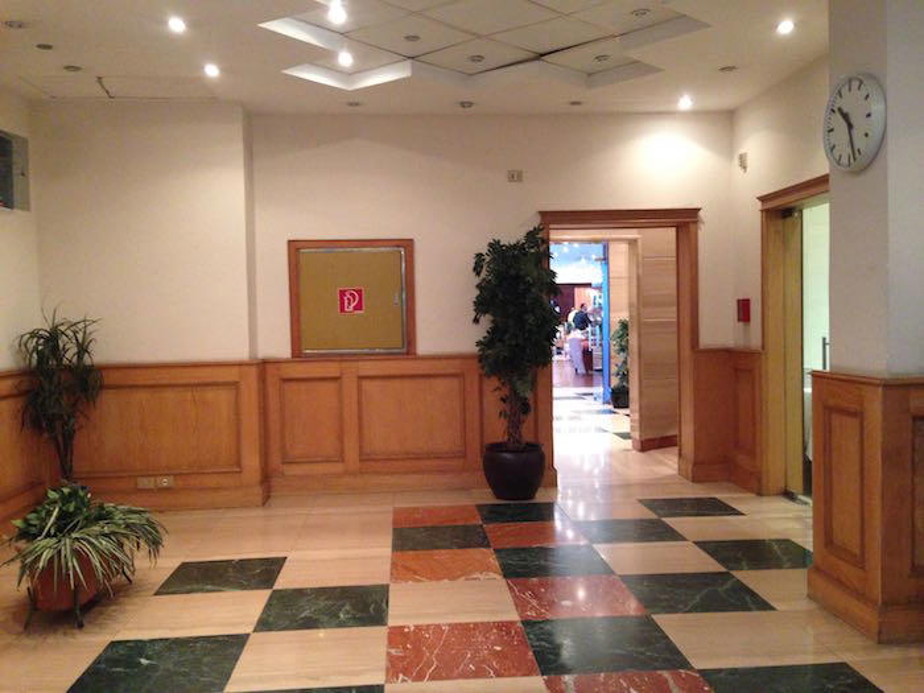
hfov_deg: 55.4
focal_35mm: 33
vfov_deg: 42.9
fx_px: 881
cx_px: 462
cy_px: 346
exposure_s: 1/17
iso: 400
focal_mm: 4.12
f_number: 2.4
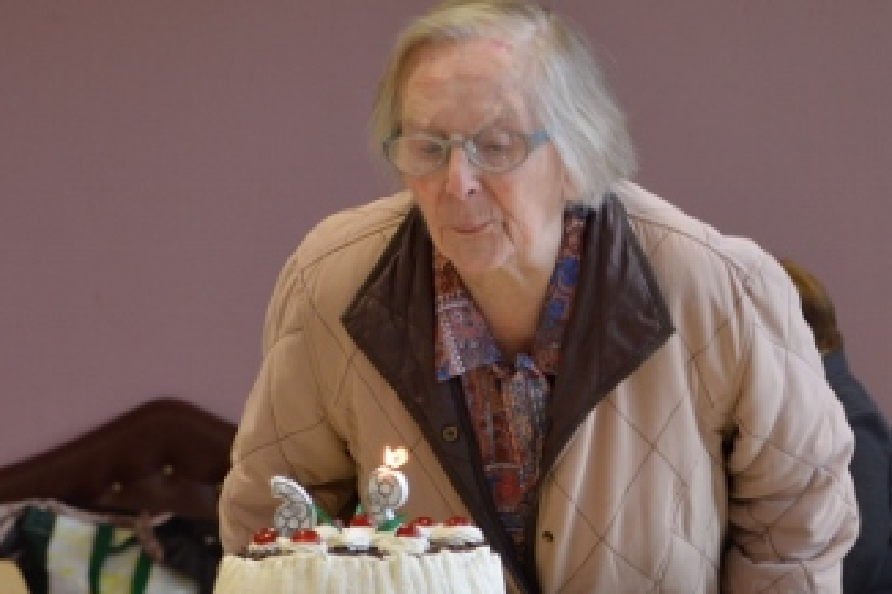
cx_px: 490
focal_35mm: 153
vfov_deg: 9.0
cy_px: 342
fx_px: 3789
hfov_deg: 13.4
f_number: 5
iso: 400
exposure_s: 1/40
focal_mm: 52
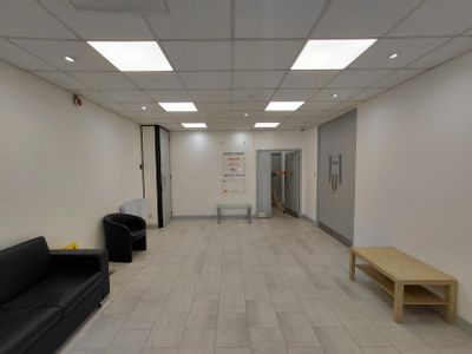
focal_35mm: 16
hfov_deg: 94.5
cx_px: 236
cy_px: 177
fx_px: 218
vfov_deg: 78.1
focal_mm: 1.64
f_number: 2.2
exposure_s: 1/160
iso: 40
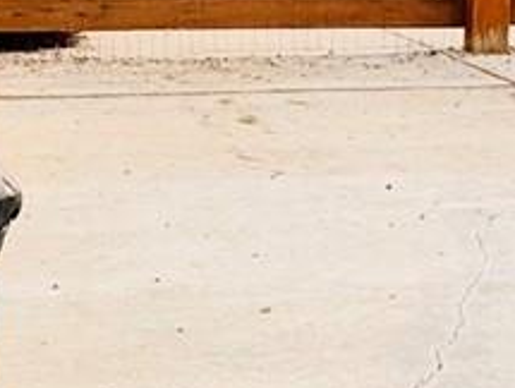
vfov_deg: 14.0
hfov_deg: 18.8
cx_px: 175
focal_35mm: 104
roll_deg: +1.1
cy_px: -19
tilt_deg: -8.5
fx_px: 1550
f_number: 2.2
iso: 50
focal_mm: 2.22
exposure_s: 1/1370
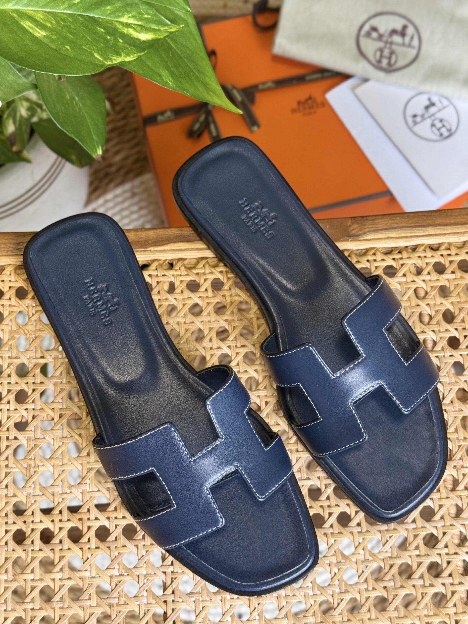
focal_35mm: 49
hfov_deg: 29.7
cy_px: 309
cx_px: 232
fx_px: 883
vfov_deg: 38.9
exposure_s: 1/86
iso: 100
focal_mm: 6.76
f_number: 1.78
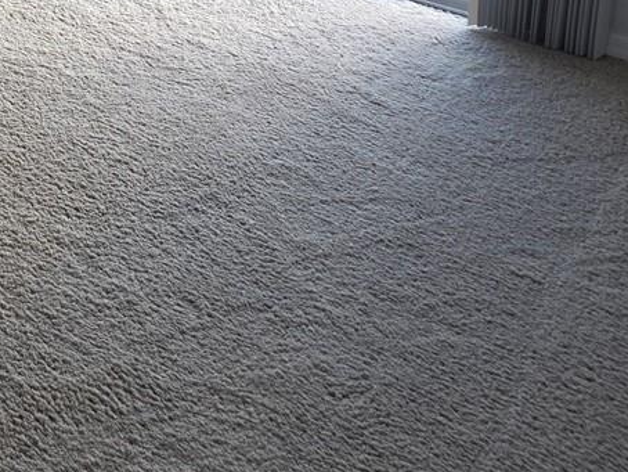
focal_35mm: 81
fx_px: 1470
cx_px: -376
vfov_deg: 16.4
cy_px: -266
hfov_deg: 20.0
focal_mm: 6.3
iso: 64
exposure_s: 1/180
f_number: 1.7
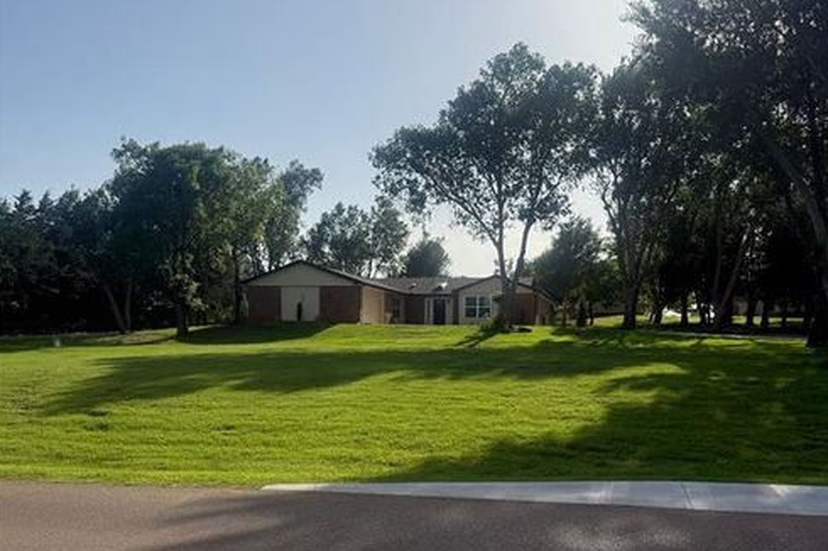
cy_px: 391
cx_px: 414
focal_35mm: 34
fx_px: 781
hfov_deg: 55.8
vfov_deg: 38.1
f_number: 1.78
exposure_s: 1/9091
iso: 100
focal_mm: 6.76
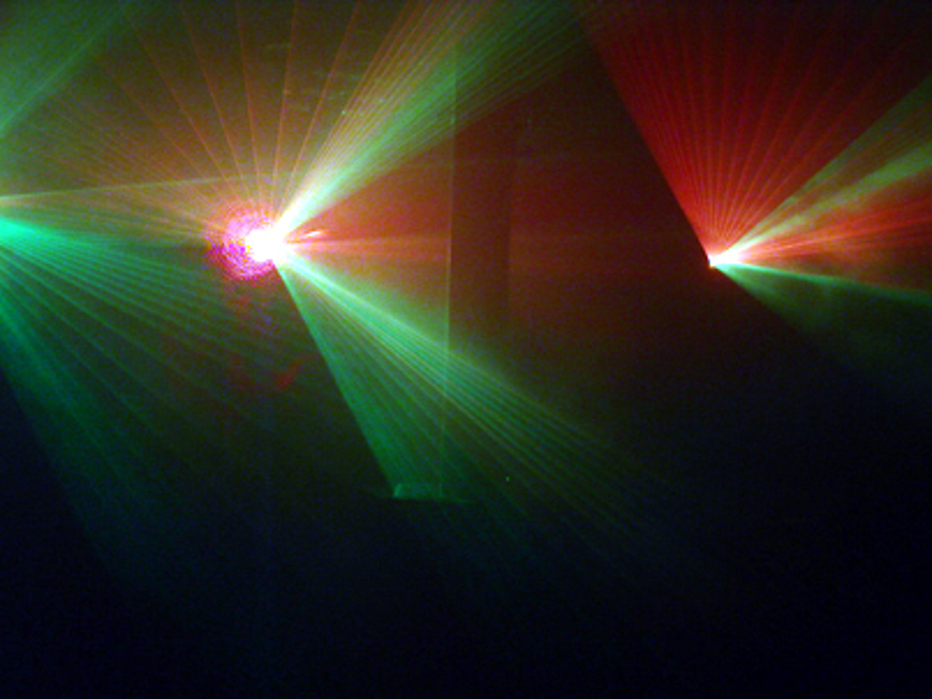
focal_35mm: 38
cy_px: 350
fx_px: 1023
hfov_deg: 49.0
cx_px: 466
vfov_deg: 37.7
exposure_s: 1/6
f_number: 2.8
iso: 200
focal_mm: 7.8
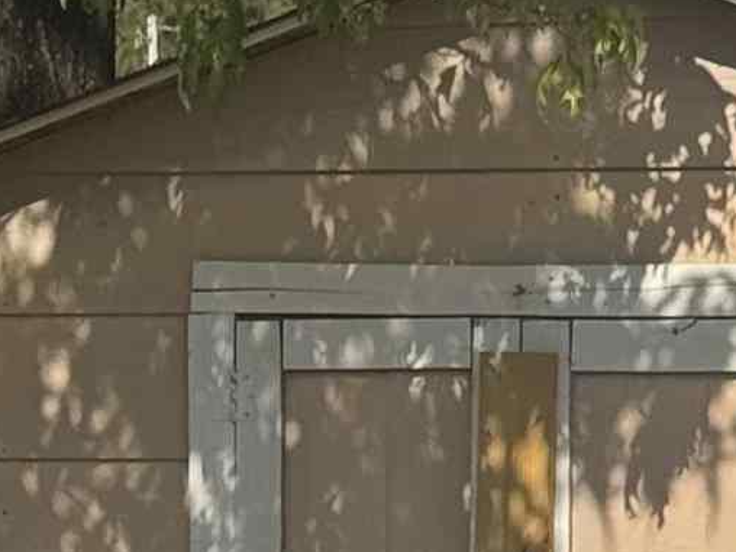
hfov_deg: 6.8
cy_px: 526
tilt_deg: -2.4
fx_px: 6166
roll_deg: -1.0
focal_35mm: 290
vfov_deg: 5.1
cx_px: -101
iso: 64
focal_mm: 6.76
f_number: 1.78
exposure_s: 1/4608
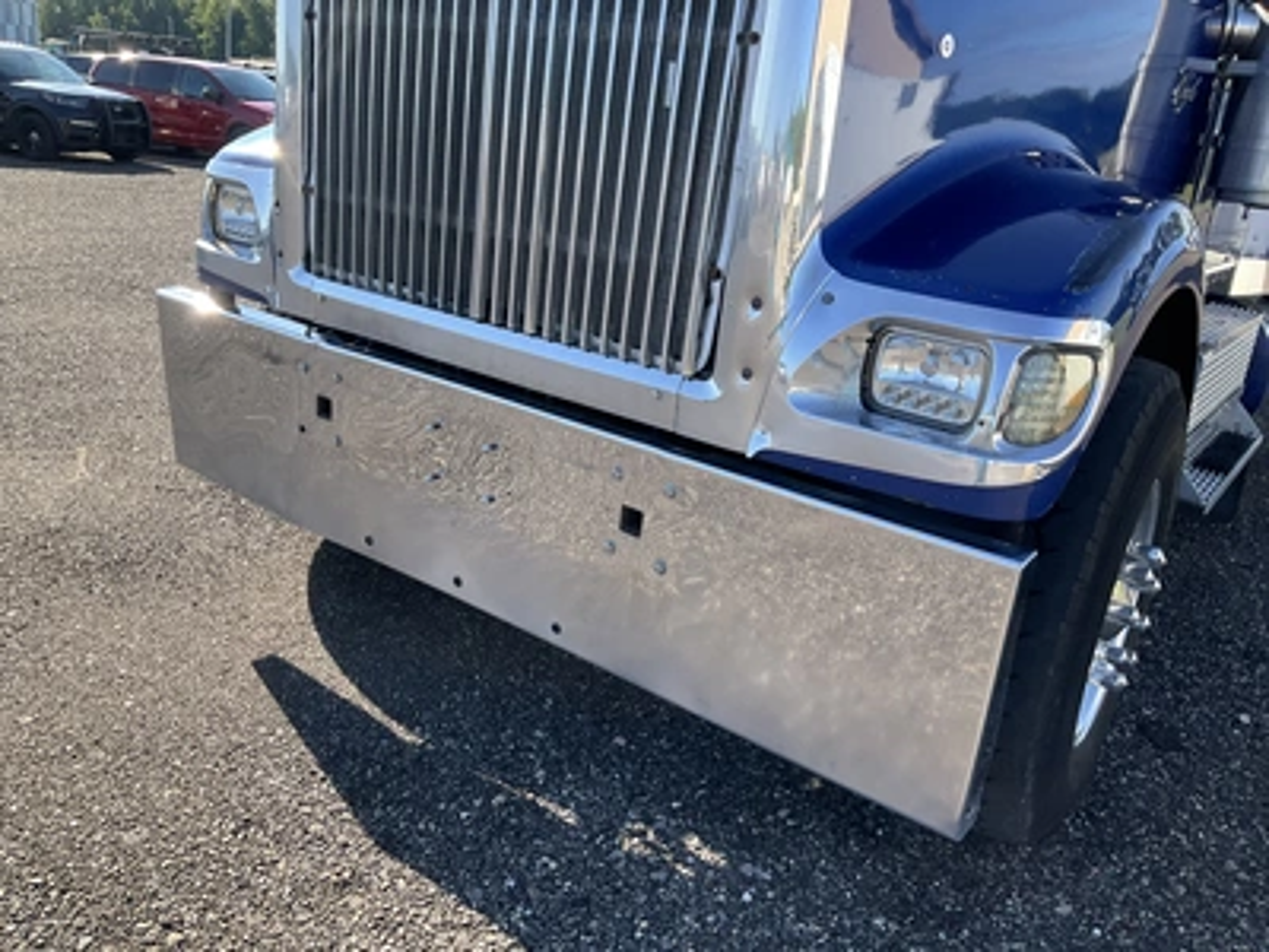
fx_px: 1063
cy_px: 476
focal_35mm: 29
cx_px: 634
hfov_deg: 61.7
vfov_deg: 48.2
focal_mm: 3
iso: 25
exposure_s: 1/439
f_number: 1.8
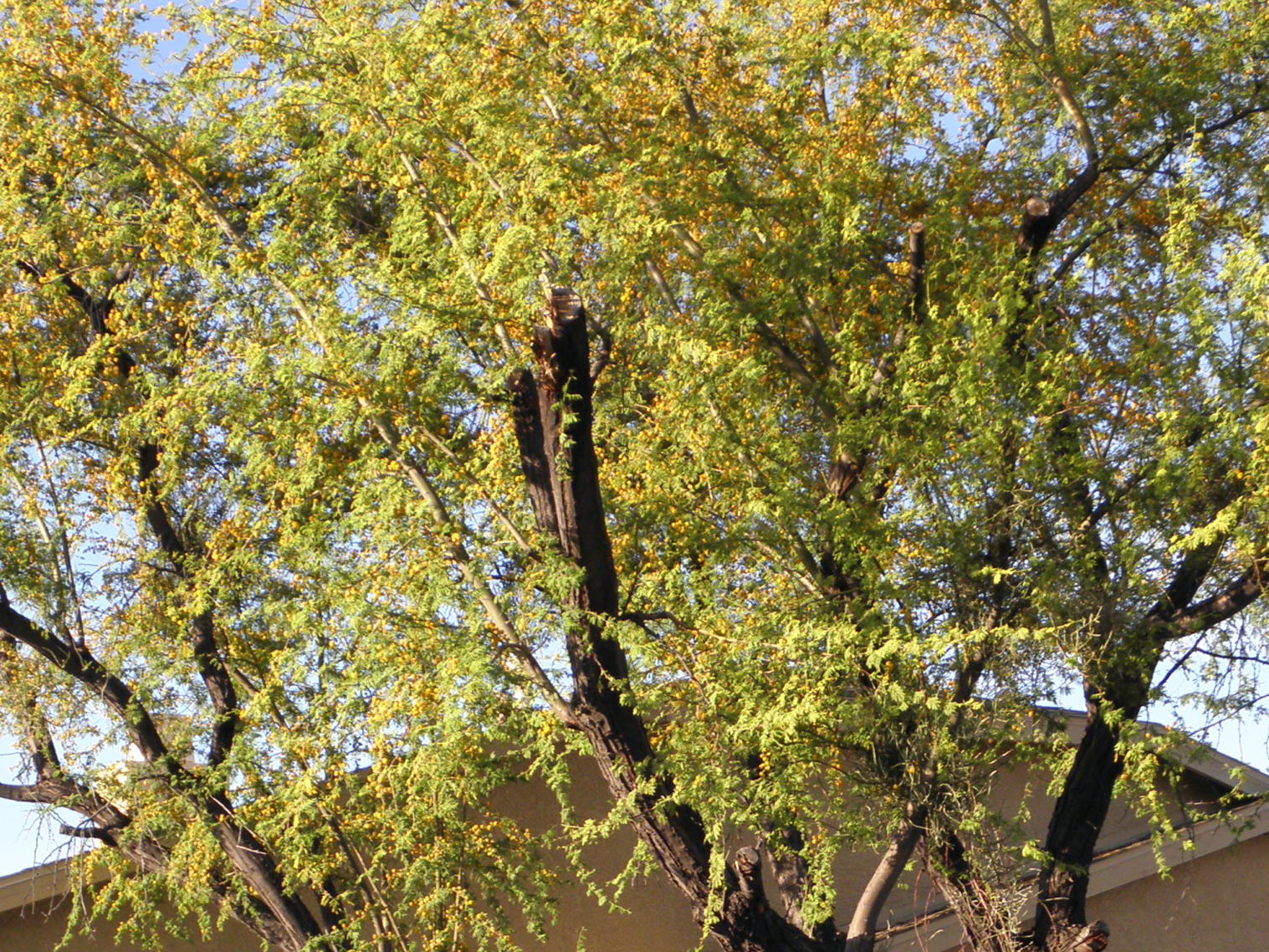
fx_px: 3190
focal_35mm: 87
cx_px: 627
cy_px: 903
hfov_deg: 22.5
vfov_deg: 16.7
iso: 100
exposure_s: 1/200
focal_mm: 7.9
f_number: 3.9
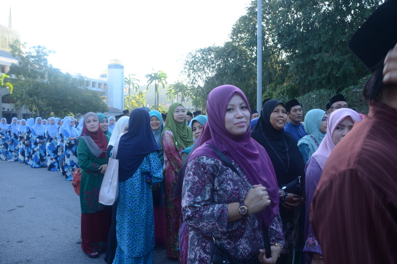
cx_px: 194
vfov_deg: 46.4
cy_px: 130
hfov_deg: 65.5
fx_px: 309
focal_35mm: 28
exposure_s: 1/60
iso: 100
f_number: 4
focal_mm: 18
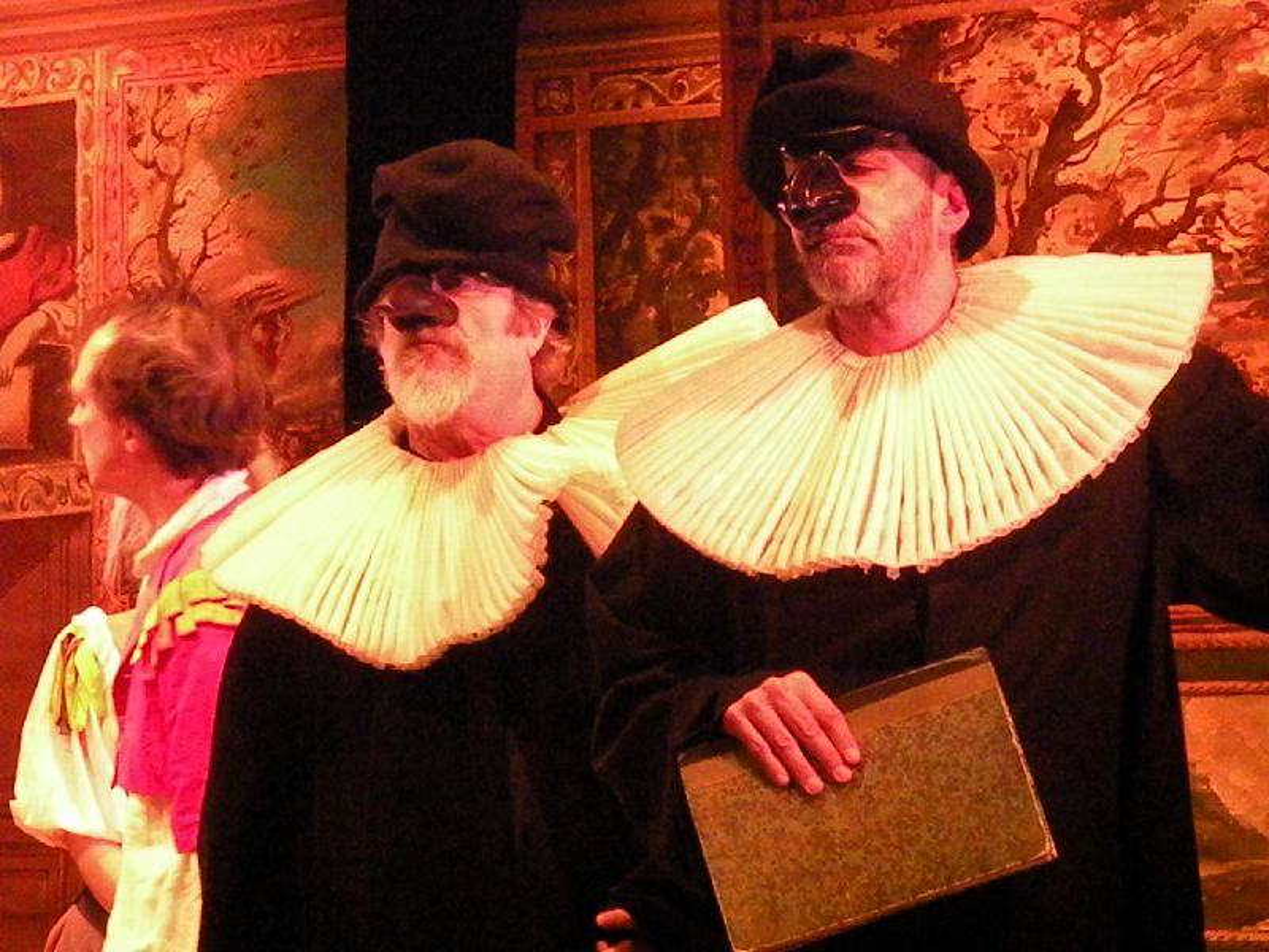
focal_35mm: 155
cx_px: 634
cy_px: 476
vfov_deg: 9.6
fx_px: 5682
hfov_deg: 12.7
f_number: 8
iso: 3200
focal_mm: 27.4
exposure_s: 1/125
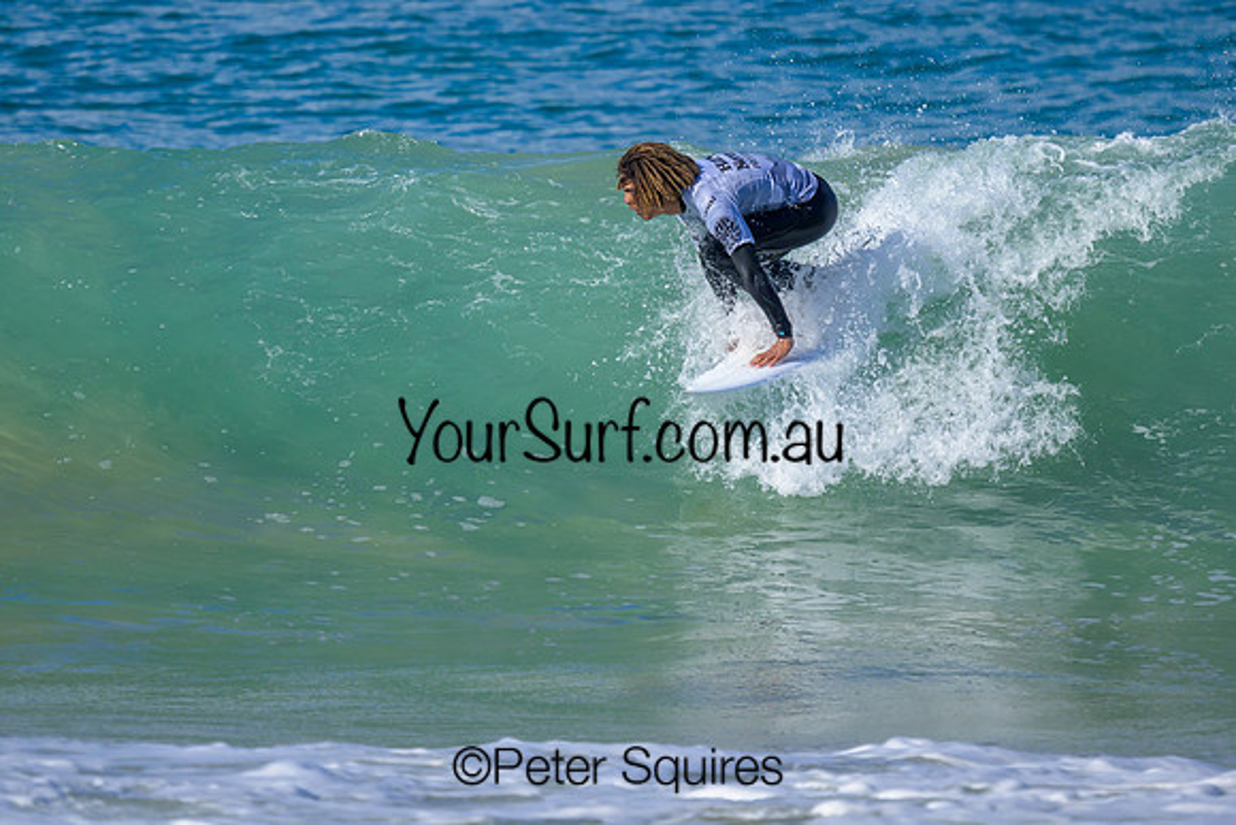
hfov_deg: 1.9
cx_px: 671
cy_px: 267
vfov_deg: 1.3
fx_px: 37719
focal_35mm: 1098
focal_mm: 800
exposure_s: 1/2000
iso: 360
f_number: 6.3
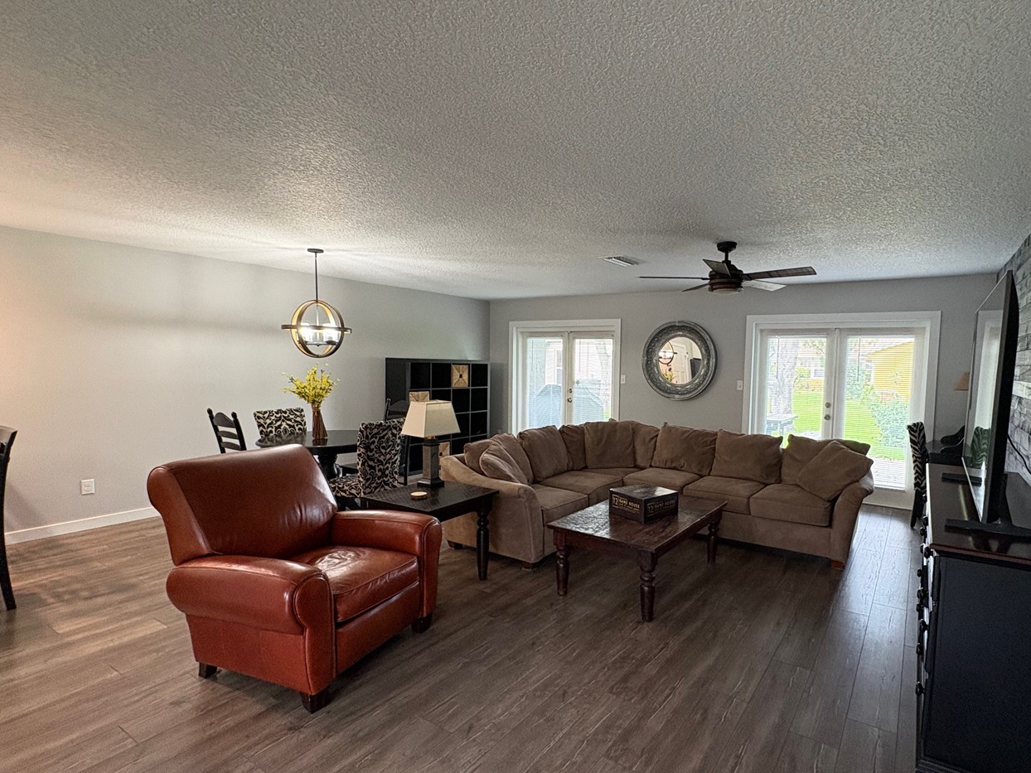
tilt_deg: -4.6
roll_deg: -1.2
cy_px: 404
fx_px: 536
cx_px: 619
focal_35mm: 18
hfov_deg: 86.6
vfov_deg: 71.6
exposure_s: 1/60
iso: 250
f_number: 2.2
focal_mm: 2.22
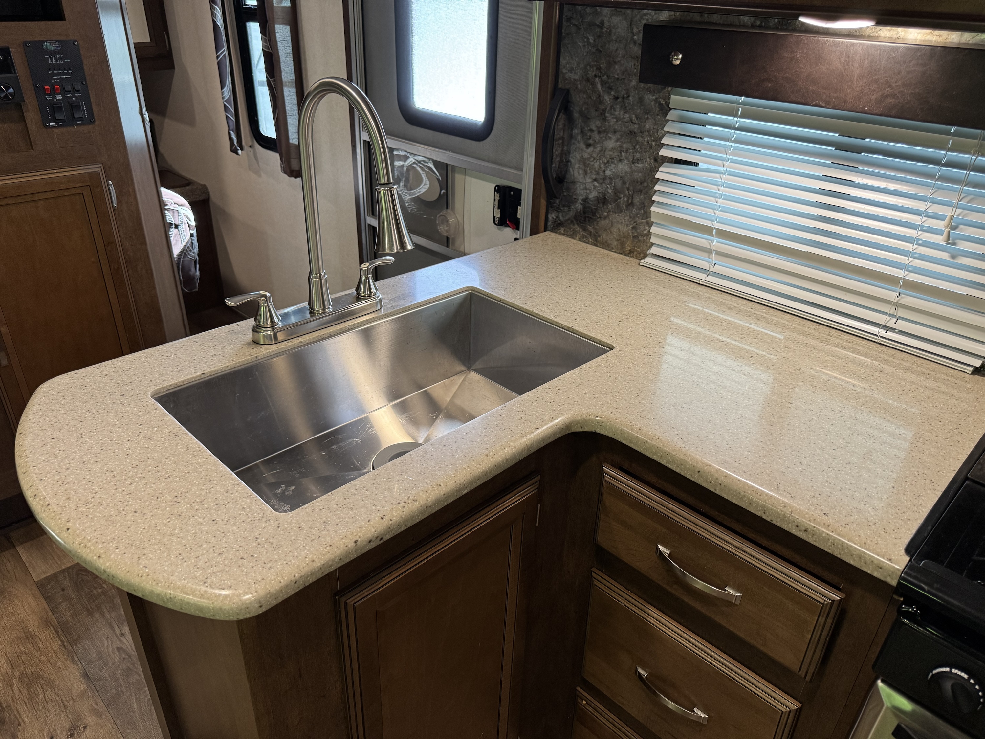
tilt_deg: -28.9
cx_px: 492
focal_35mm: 24
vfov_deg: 56.8
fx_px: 683
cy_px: 370
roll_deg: -4.3
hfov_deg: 71.6
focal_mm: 6.76
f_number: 1.78
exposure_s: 1/93
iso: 200
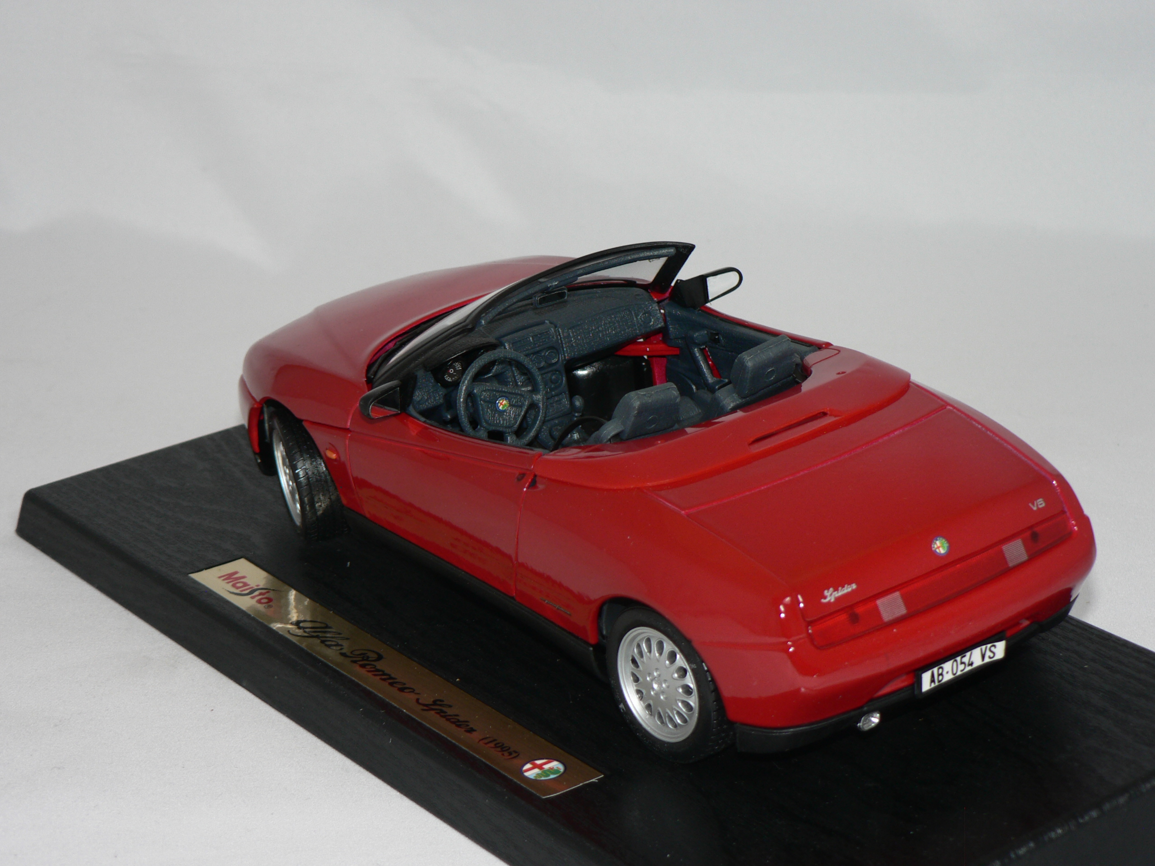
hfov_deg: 24.4
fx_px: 2669
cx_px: 578
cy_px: 433
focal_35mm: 80
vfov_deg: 18.4
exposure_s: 1/60
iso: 80
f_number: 3.2
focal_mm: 13.4
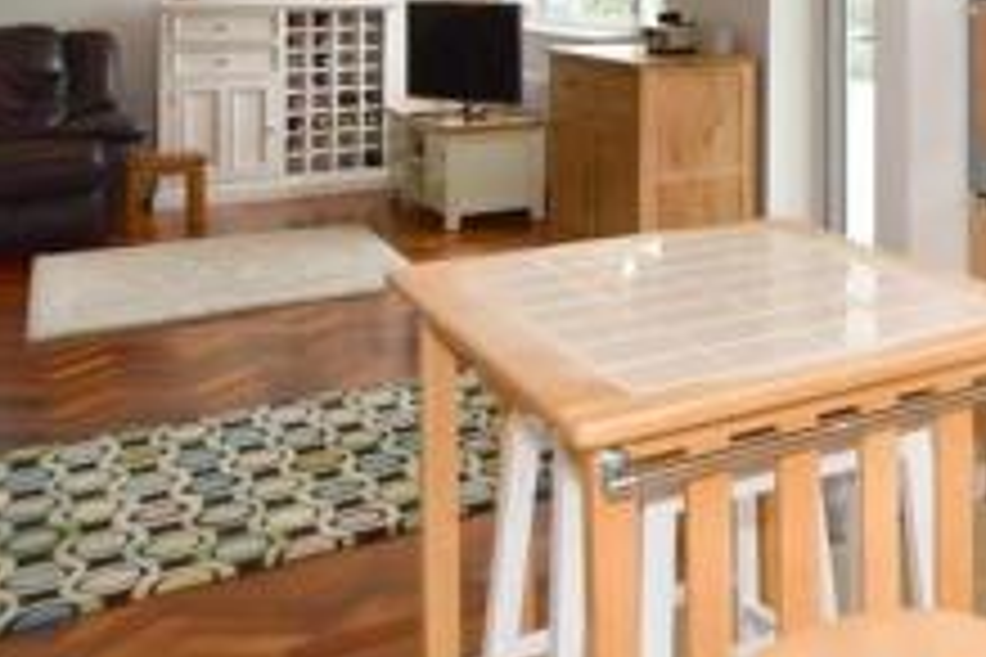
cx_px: 1315
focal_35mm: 45
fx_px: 1232
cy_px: -79
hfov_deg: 31.9
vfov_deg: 27.2
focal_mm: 10
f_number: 7.1
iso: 400
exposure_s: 1/30
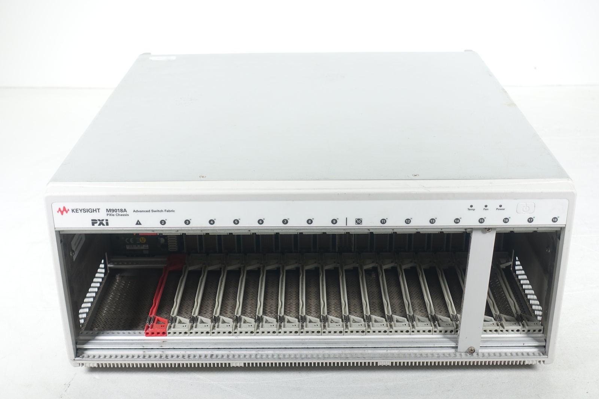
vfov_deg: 25.5
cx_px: 300
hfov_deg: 37.5
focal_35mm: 53
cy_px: 200
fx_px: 882
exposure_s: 1/80
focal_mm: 19.29
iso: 125
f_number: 4
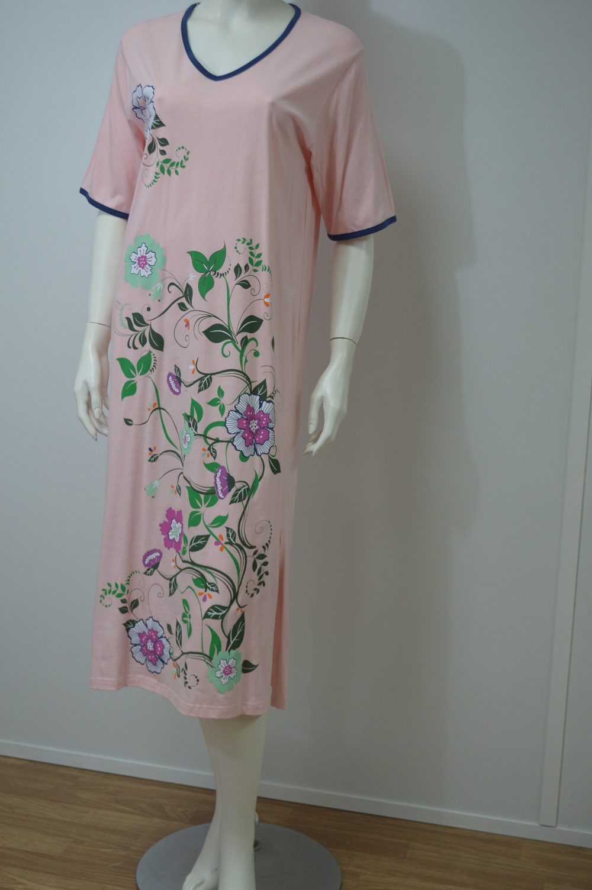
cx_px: 296
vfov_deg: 41.1
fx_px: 1186
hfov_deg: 28.0
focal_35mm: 48
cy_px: 445
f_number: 4.8
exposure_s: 1/30
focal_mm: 32
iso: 320
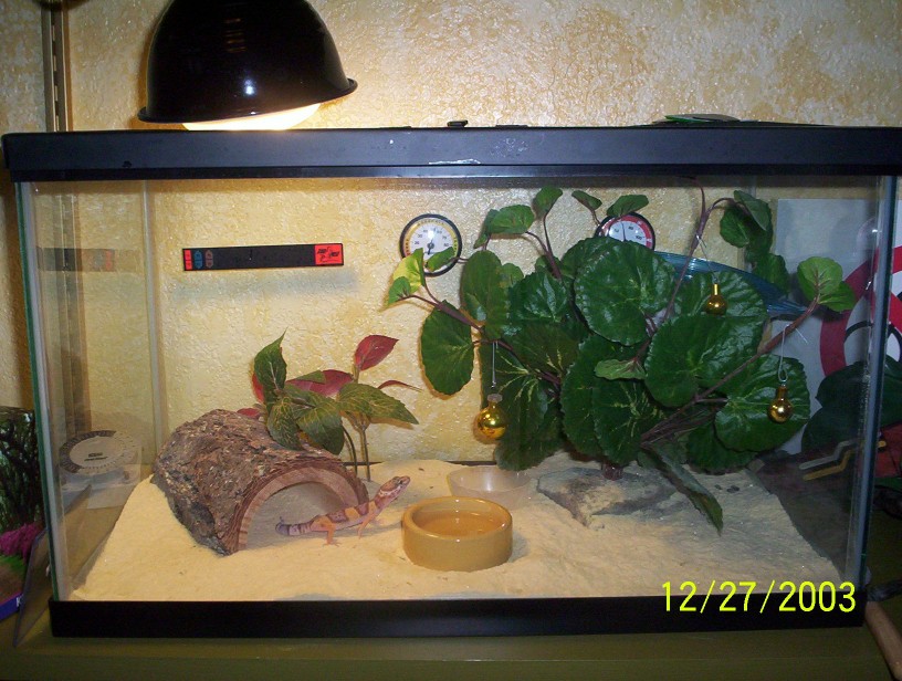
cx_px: 451
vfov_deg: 37.9
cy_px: 340
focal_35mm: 38
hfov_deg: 48.9
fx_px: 993
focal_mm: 4.99
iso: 140
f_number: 4.5
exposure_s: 1/60
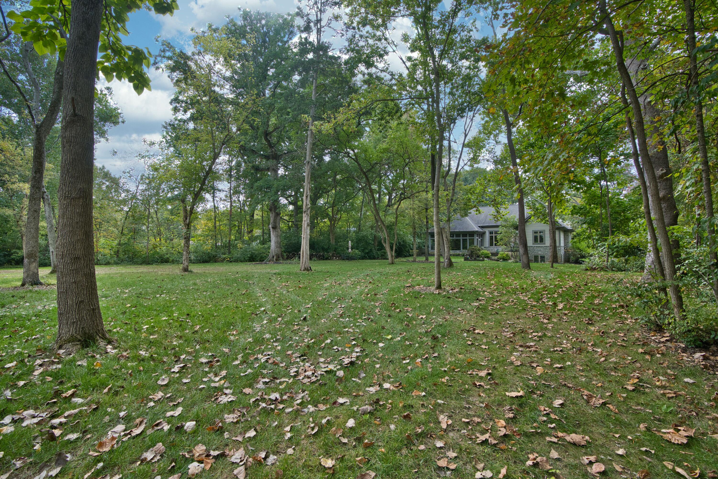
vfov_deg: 73.7
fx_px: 319
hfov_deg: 96.7
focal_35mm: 16
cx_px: 359
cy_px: 240
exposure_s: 1/40
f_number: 8
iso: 125
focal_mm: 16
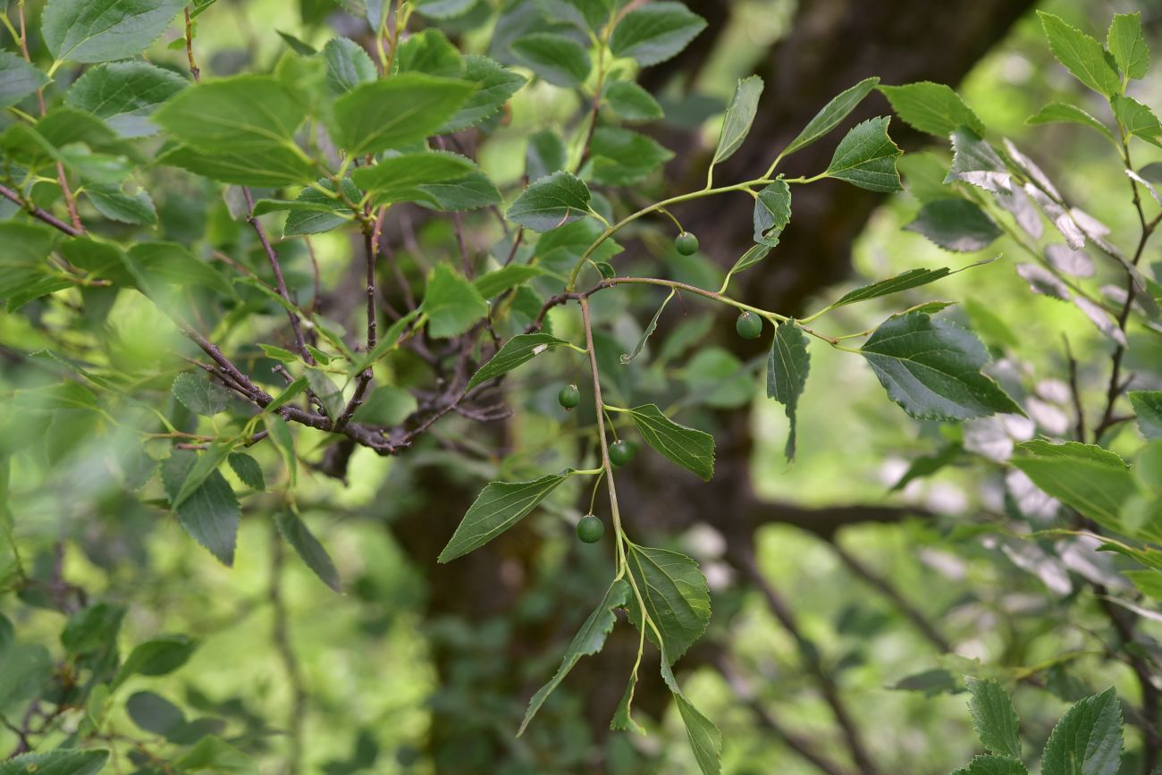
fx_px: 1614
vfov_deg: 27.0
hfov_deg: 39.6
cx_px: 581
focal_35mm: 50
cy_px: 388
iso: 320
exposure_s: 1/125
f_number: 5.6
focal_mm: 50
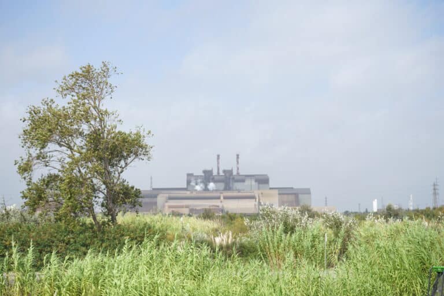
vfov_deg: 19.5
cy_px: 148
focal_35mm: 70
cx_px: 222
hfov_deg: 28.8
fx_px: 863
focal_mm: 70
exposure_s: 1/250
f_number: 7.1
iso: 100
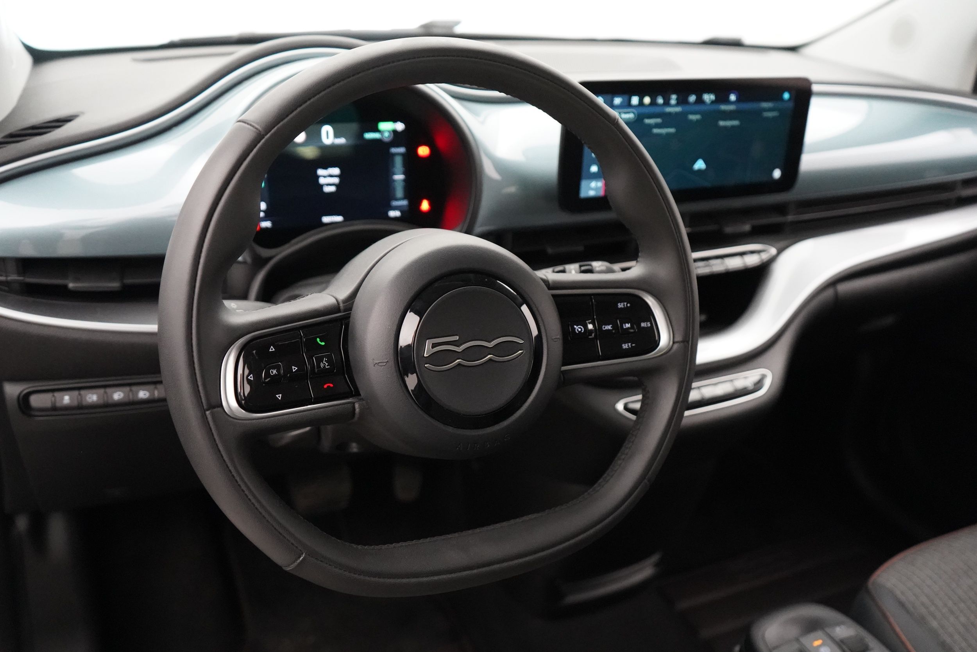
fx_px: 841
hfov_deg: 60.3
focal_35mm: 31
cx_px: 488
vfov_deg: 42.3
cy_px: 326
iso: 12800
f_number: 3.5
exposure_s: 1/160
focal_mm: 31
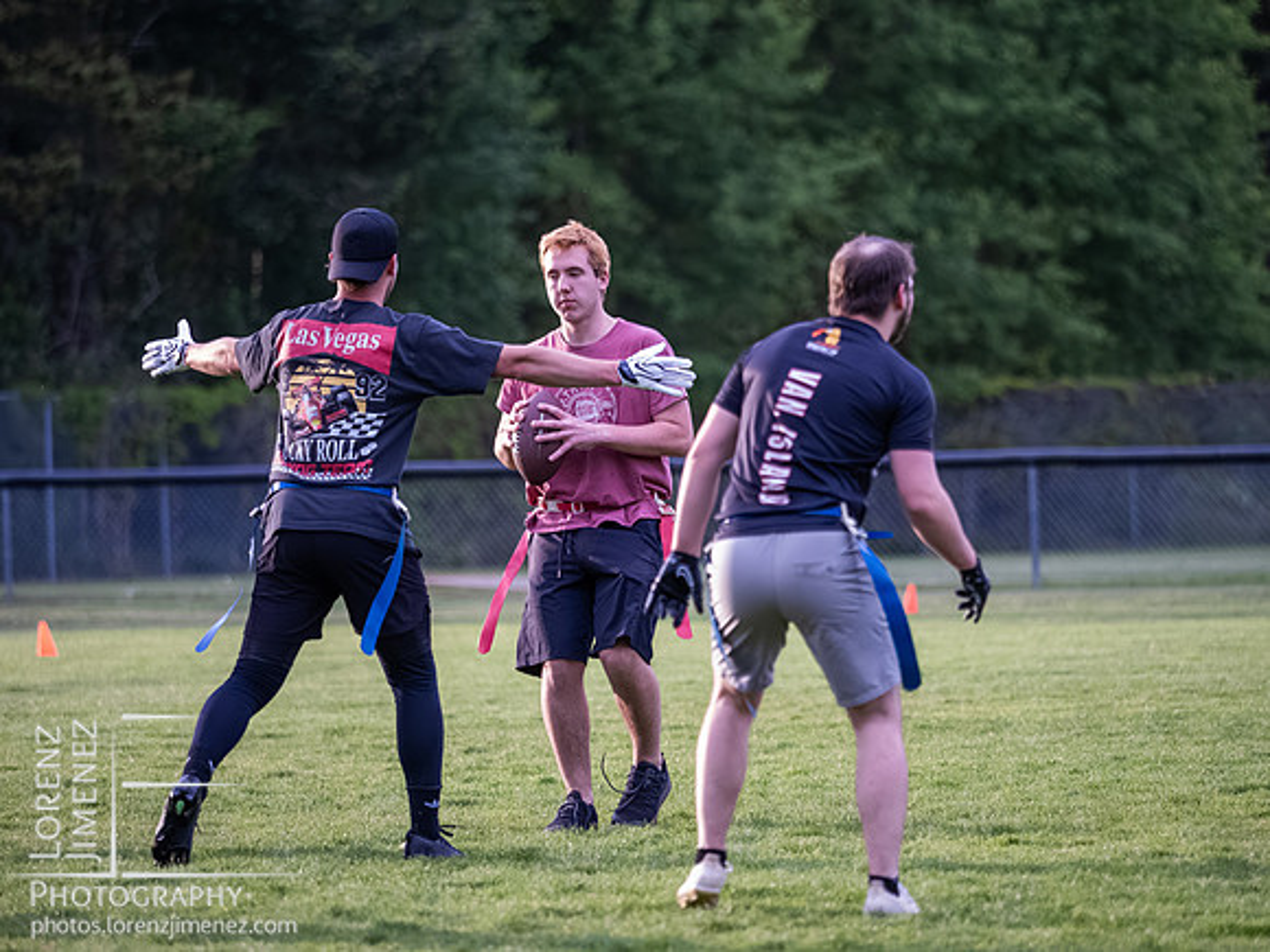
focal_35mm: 300
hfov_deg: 6.6
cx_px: 635
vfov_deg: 5.0
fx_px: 11006
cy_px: 476
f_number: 2.8
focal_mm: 150
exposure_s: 1/1250
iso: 4000
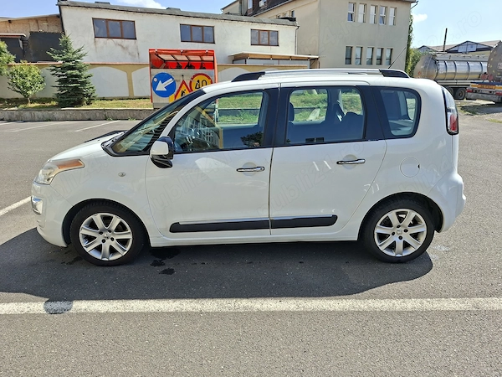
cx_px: 251
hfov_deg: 73.9
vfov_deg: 58.9
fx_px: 334
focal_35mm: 23
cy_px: 188
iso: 50
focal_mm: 5.54
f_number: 1.8
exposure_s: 1/1786
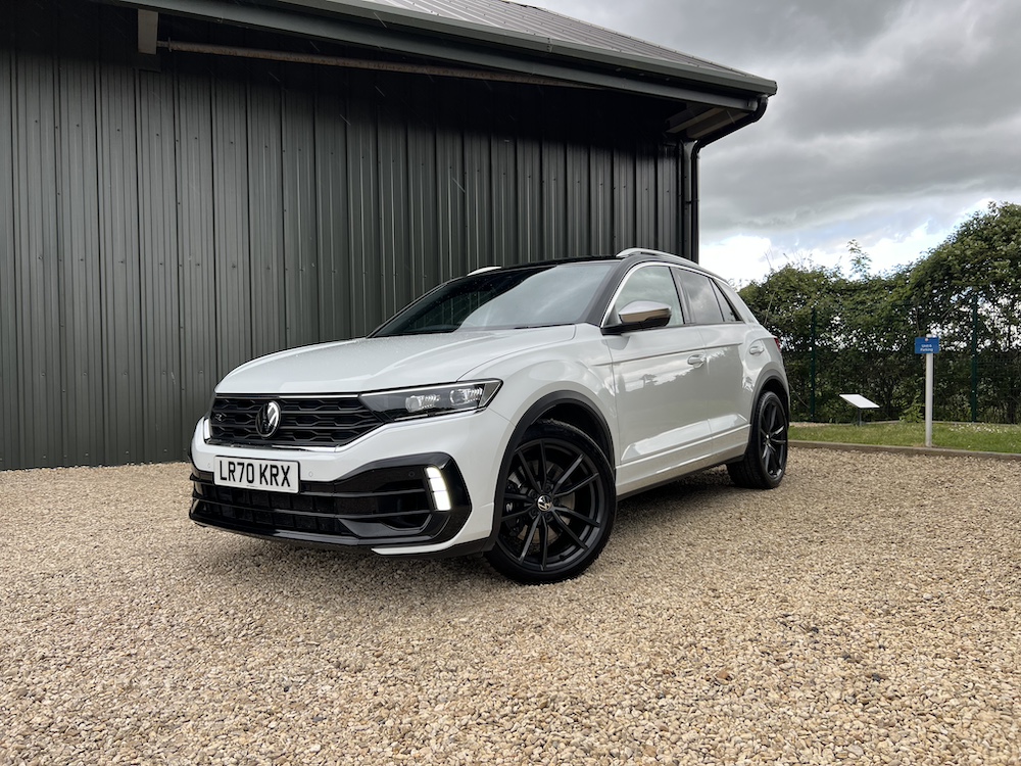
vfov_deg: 53.1
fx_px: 767
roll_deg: +1.4
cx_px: 510
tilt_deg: -1.9
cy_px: 383
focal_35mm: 26
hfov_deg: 67.3
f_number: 1.5
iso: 50
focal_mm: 5.7
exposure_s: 1/295
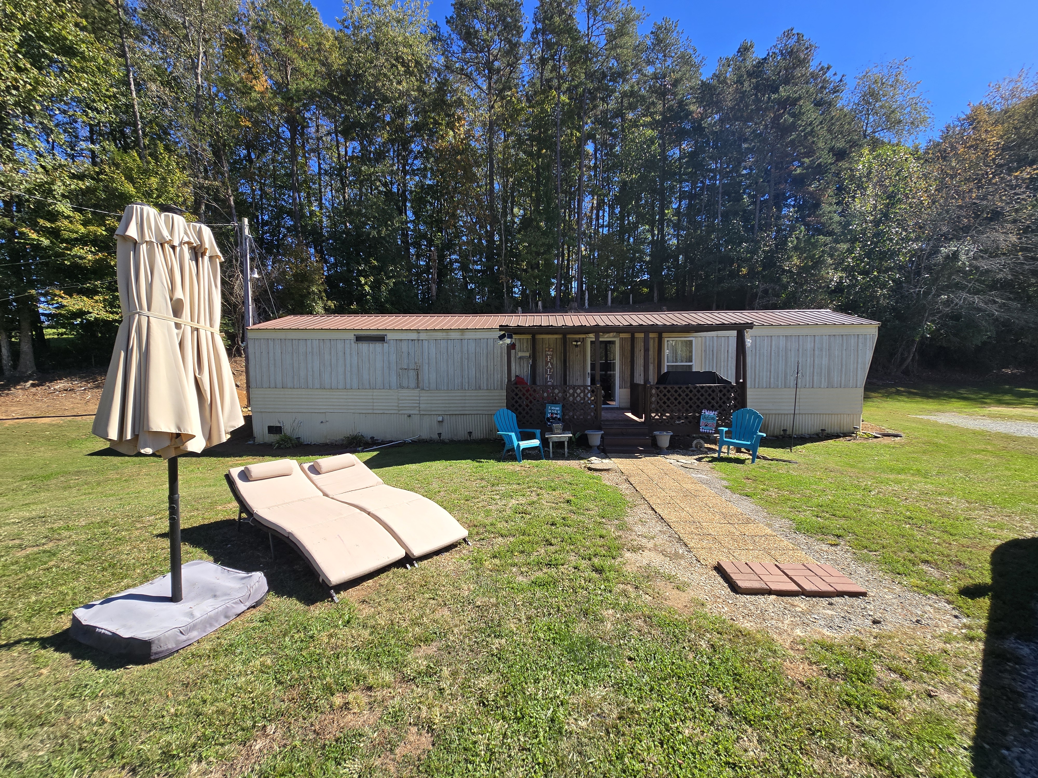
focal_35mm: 13
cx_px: 519
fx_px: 390
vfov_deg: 89.9
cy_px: 389
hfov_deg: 106.2
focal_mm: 2.2
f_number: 2.2
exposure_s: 1/1283
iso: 50
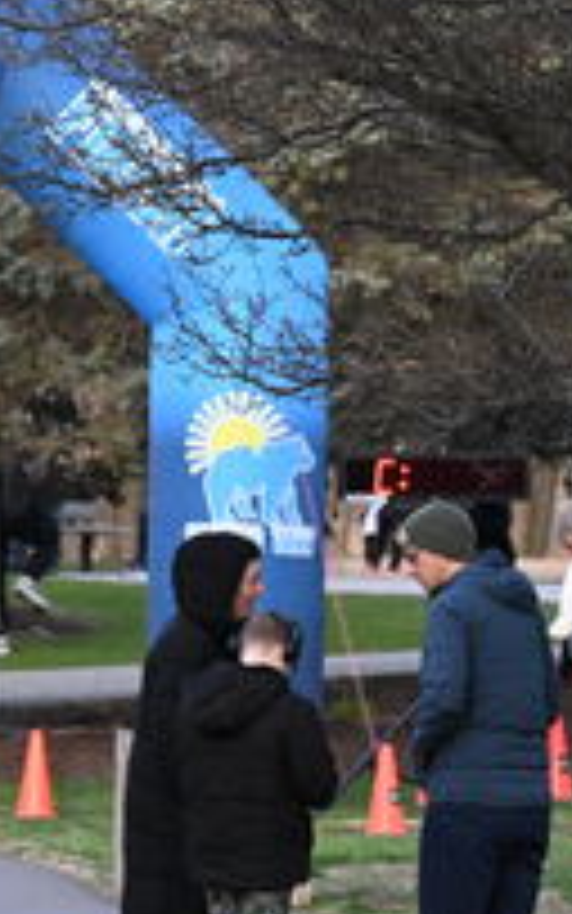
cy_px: 367
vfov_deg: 3.8
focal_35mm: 553
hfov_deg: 2.4
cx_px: -288
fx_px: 13783
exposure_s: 1/1600
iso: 7200
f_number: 7.1
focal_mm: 200
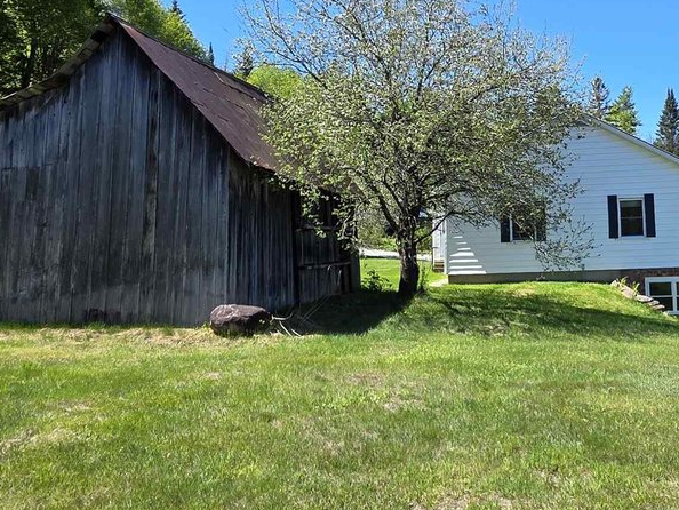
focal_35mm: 35
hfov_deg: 50.1
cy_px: 175
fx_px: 687
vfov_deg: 40.3
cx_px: 524
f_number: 1.9
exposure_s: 1/1024
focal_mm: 2.2
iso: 40
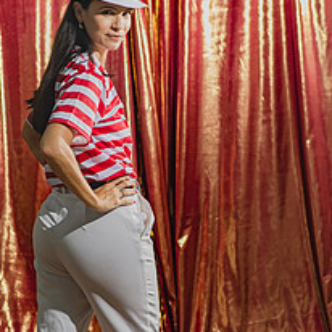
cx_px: 135
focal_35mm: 158
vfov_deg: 11.1
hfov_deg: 11.1
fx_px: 1714
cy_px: 213
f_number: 2.5
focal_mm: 85
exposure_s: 1/200
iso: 200
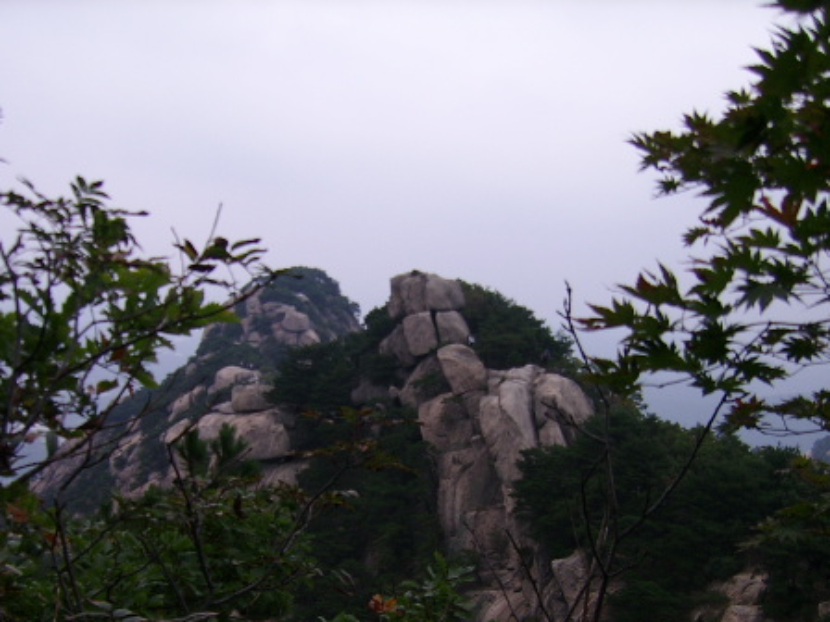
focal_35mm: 50
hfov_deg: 38.2
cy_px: 442
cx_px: 415
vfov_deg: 28.8
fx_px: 1199
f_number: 2.8
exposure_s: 1/272
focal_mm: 5.95
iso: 50
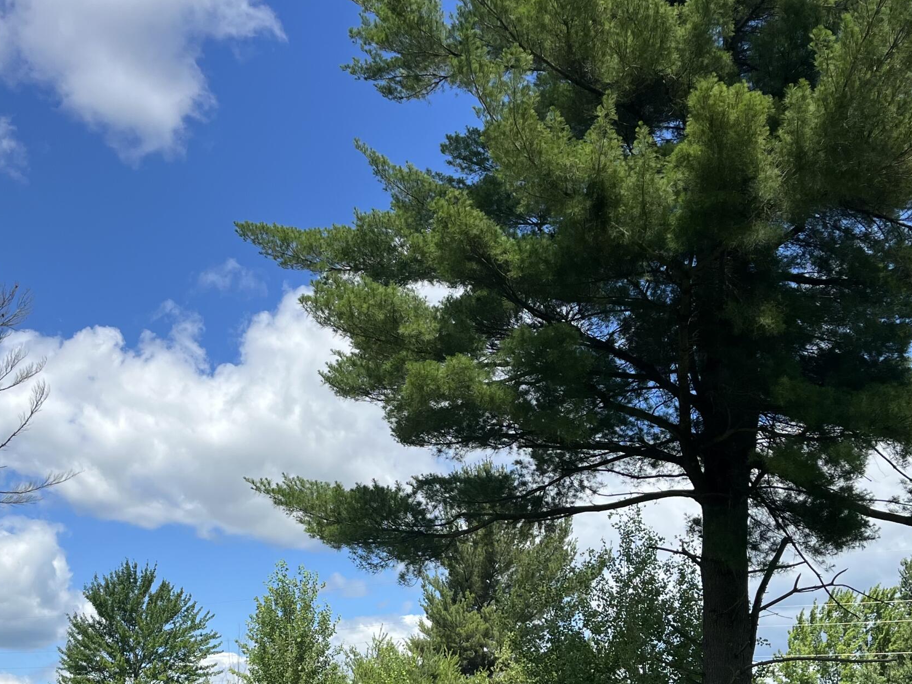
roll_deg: +1.1
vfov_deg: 30.2
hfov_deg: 40.2
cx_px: 353
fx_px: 1238
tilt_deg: +11.5
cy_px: 537
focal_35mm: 47
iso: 50
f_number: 1.6
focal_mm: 5.1
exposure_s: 1/3311
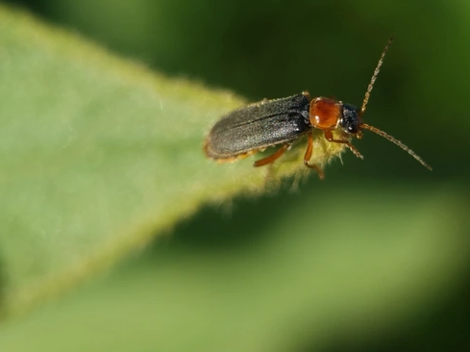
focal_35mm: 34
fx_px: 461
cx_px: 295
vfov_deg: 41.3
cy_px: 126
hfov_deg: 53.4
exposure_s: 1/1667
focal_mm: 5.4
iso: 50
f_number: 1.8
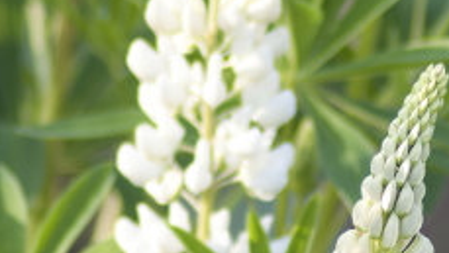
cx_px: 287
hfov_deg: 1.7
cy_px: 165
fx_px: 14971
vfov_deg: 1.0
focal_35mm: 1257
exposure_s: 1/100
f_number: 5.6
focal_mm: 300
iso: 200
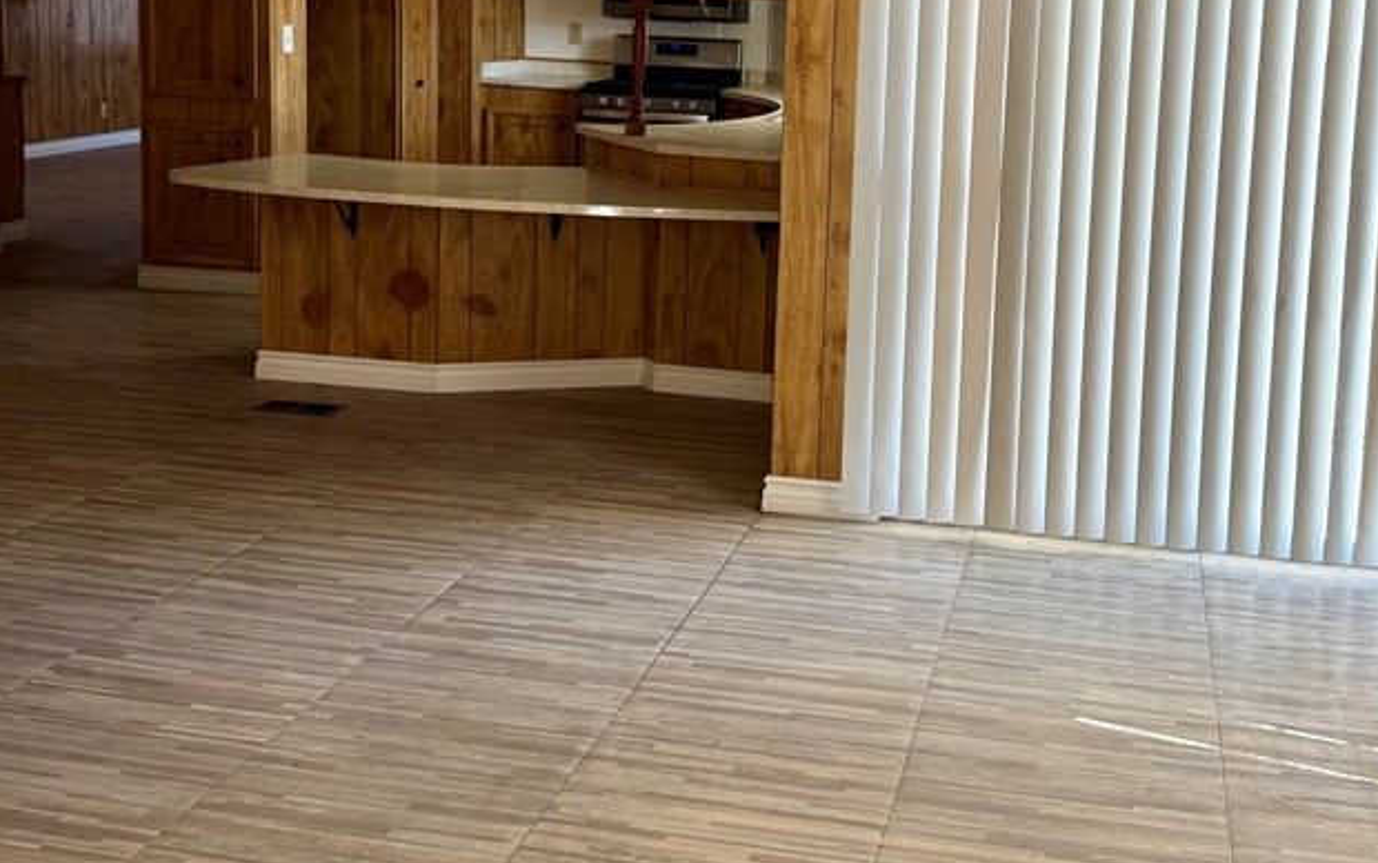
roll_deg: -2.4
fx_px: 1578
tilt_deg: -6.6
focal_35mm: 42
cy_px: 187
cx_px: 831
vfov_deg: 29.9
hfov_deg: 46.9
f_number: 1.78
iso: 80
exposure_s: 1/121
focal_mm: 6.76
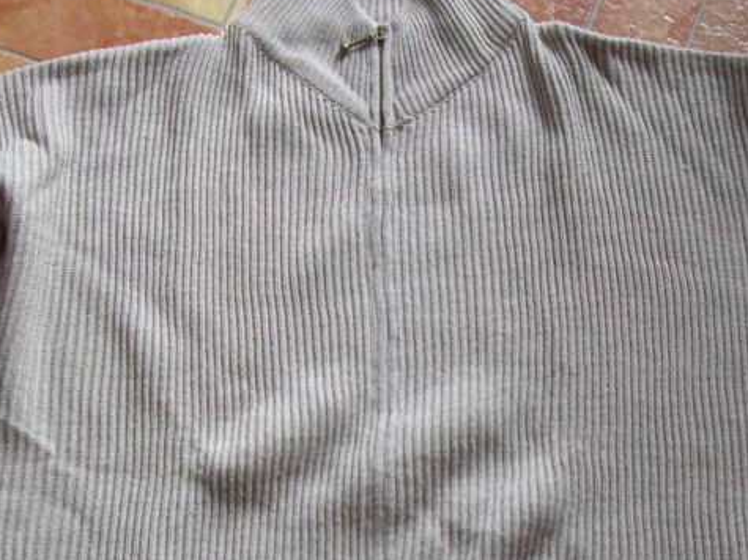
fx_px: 1728
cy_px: 464
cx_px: 409
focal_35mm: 80
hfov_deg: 24.4
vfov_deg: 18.2
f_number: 2.7
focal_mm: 6.2
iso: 200
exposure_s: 1/25
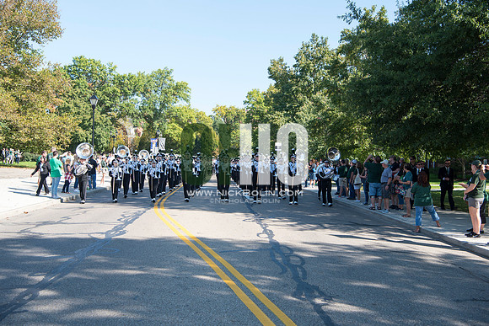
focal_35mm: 40
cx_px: 244
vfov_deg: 33.4
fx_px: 543
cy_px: 163
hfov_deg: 48.4
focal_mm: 40
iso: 200
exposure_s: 1/500
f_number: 5.6
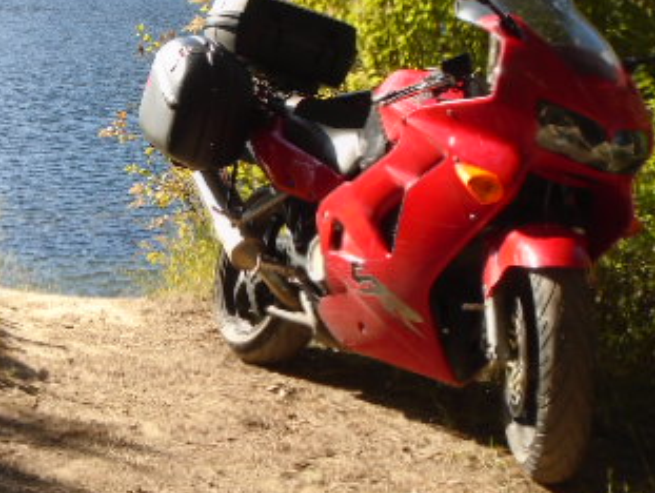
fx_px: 1402
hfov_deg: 25.8
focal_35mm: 74
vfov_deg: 19.7
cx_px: 126
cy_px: 103
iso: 100
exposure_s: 1/320
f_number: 3.8
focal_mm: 6.4
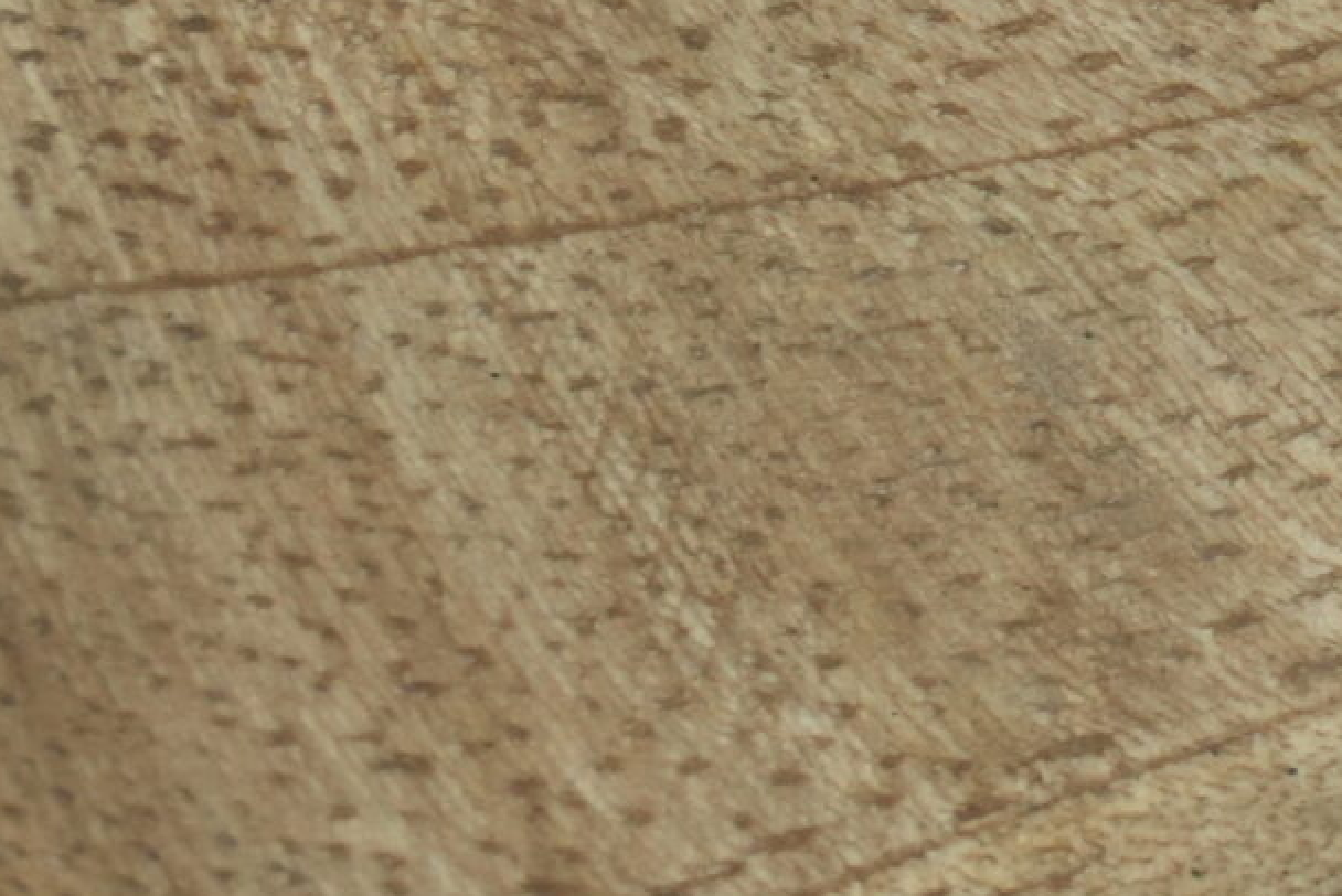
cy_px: 268
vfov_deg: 4.8
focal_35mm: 284
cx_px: 2781
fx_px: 10595
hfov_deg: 7.0
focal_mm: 45
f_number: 18
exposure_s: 1/125
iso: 800
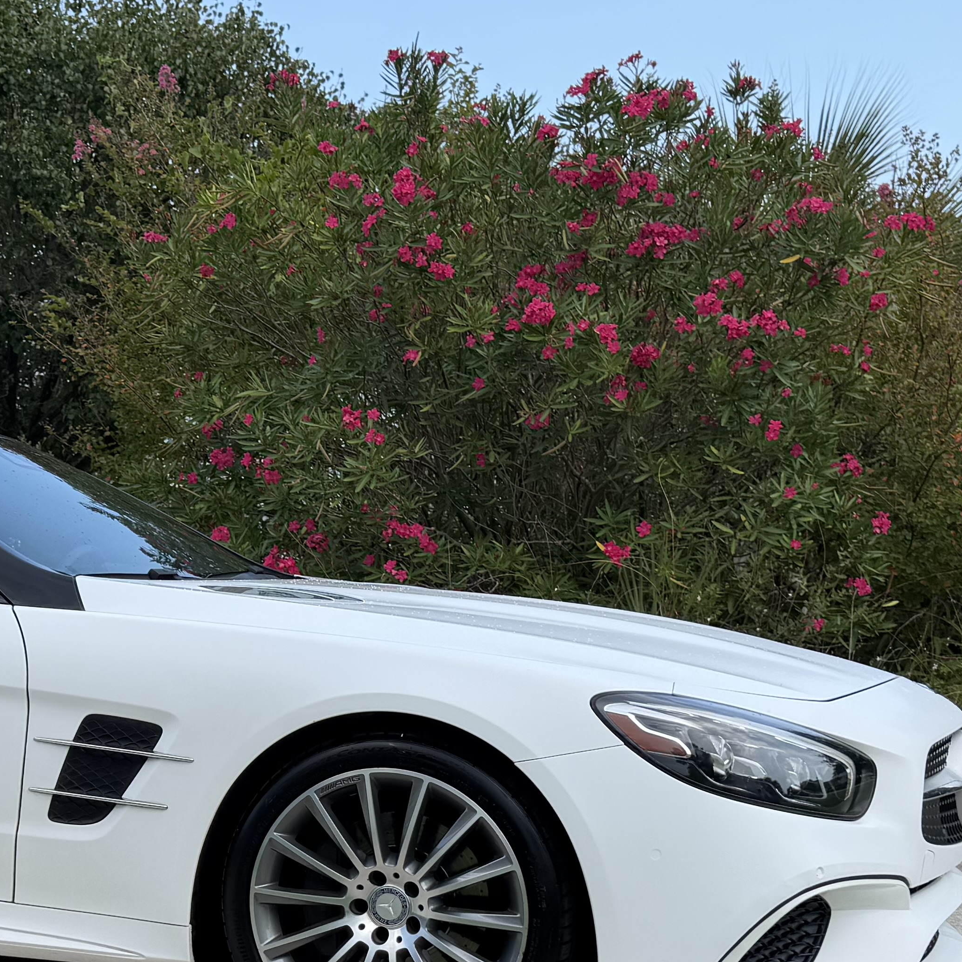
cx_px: 145
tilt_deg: -8.0
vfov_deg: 28.7
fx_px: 1855
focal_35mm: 59
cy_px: 715
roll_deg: +0.3
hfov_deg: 28.2
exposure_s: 1/2232
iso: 80
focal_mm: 6.76
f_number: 1.78
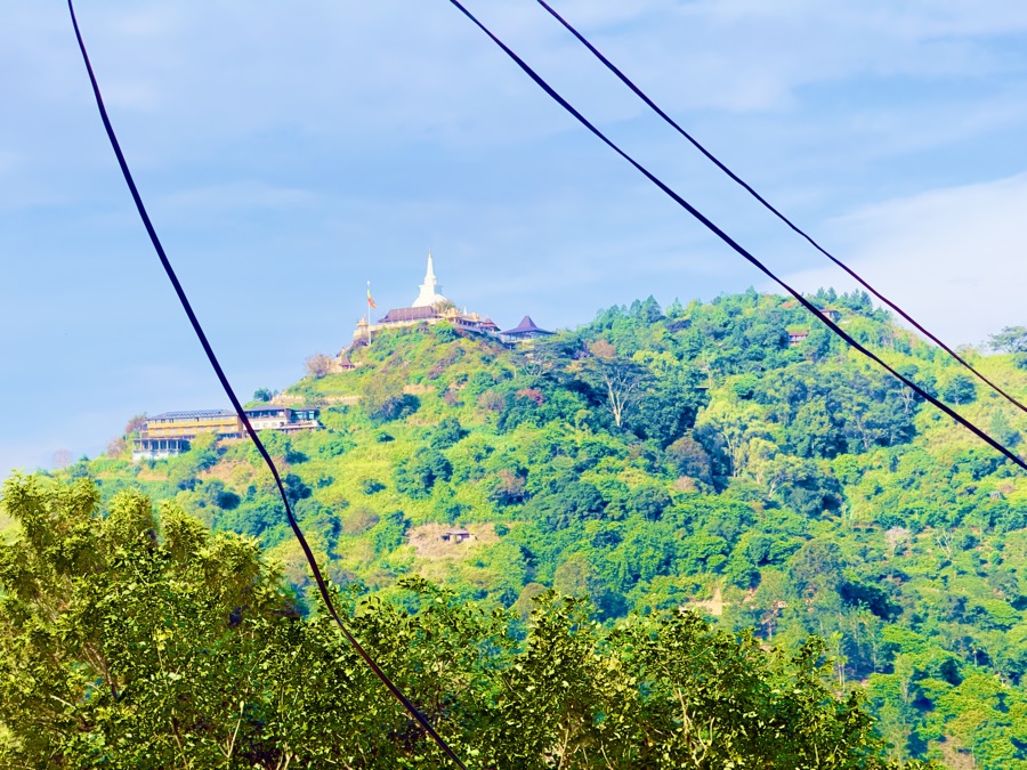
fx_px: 3560
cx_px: 514
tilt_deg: +7.2
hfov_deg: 16.4
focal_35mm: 120
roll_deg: +1.6
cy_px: 385
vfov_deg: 12.3
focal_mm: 15.66
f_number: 2.8
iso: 64
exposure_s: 1/379
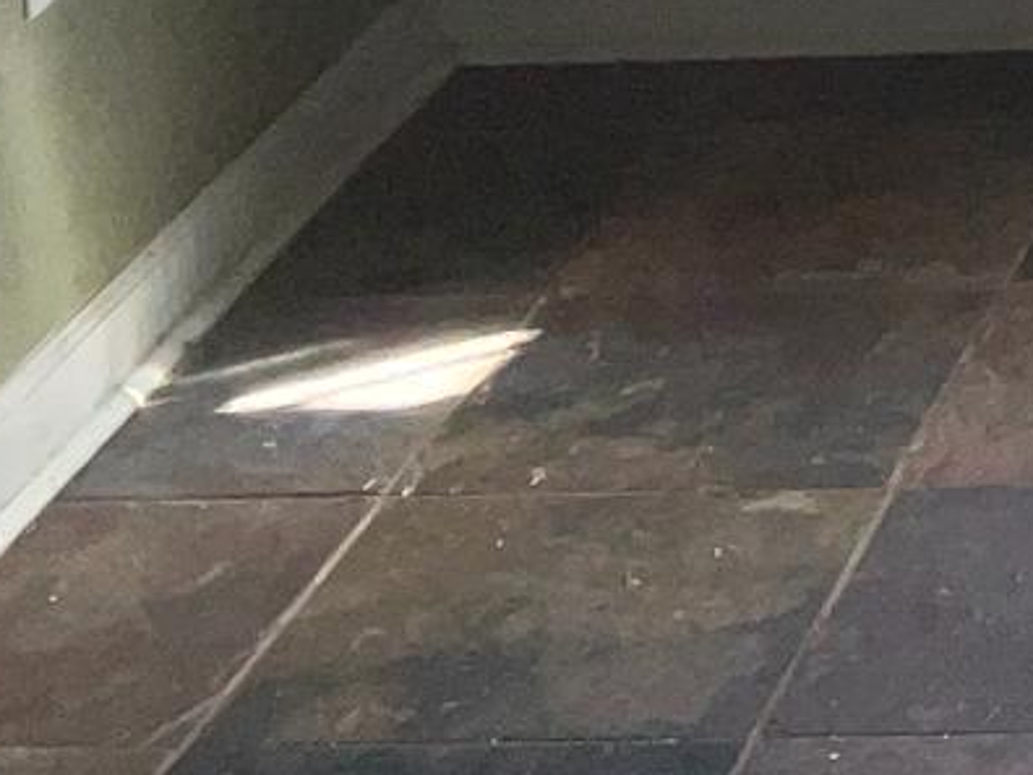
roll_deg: +1.2
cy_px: -1015
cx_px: 2009
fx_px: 4476
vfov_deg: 9.0
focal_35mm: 150
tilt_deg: -6.5
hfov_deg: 11.9
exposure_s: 1/79
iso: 16
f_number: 1.8
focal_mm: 3
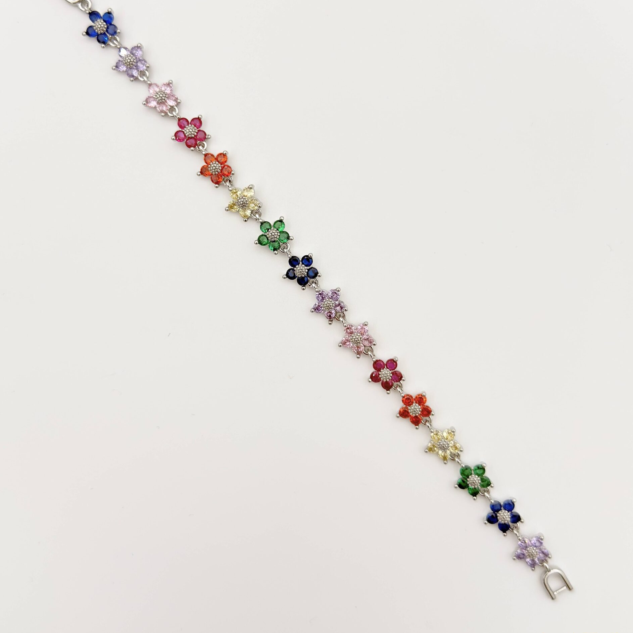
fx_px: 869
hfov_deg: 40.0
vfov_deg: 39.9
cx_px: 314
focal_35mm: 42
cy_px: 262
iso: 100
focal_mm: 6.76
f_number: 1.78
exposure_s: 1/1504
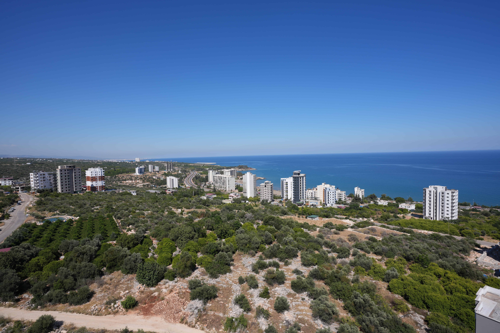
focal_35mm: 17
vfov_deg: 70.4
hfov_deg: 93.3
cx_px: 250
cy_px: 166
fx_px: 236
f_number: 8
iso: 100
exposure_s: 1/400
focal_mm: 17
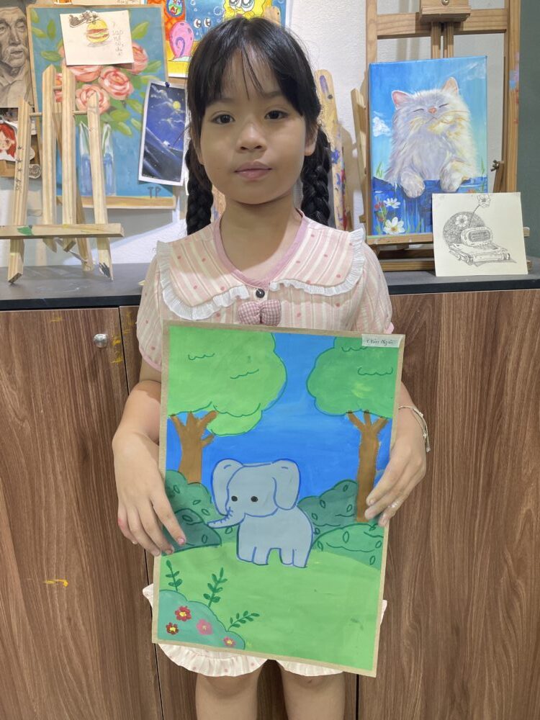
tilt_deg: -16.6
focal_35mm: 26
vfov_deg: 67.3
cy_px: 360
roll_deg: +2.6
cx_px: 270
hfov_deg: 53.1
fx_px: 541
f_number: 1.6
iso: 80
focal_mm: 4.2
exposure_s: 1/100
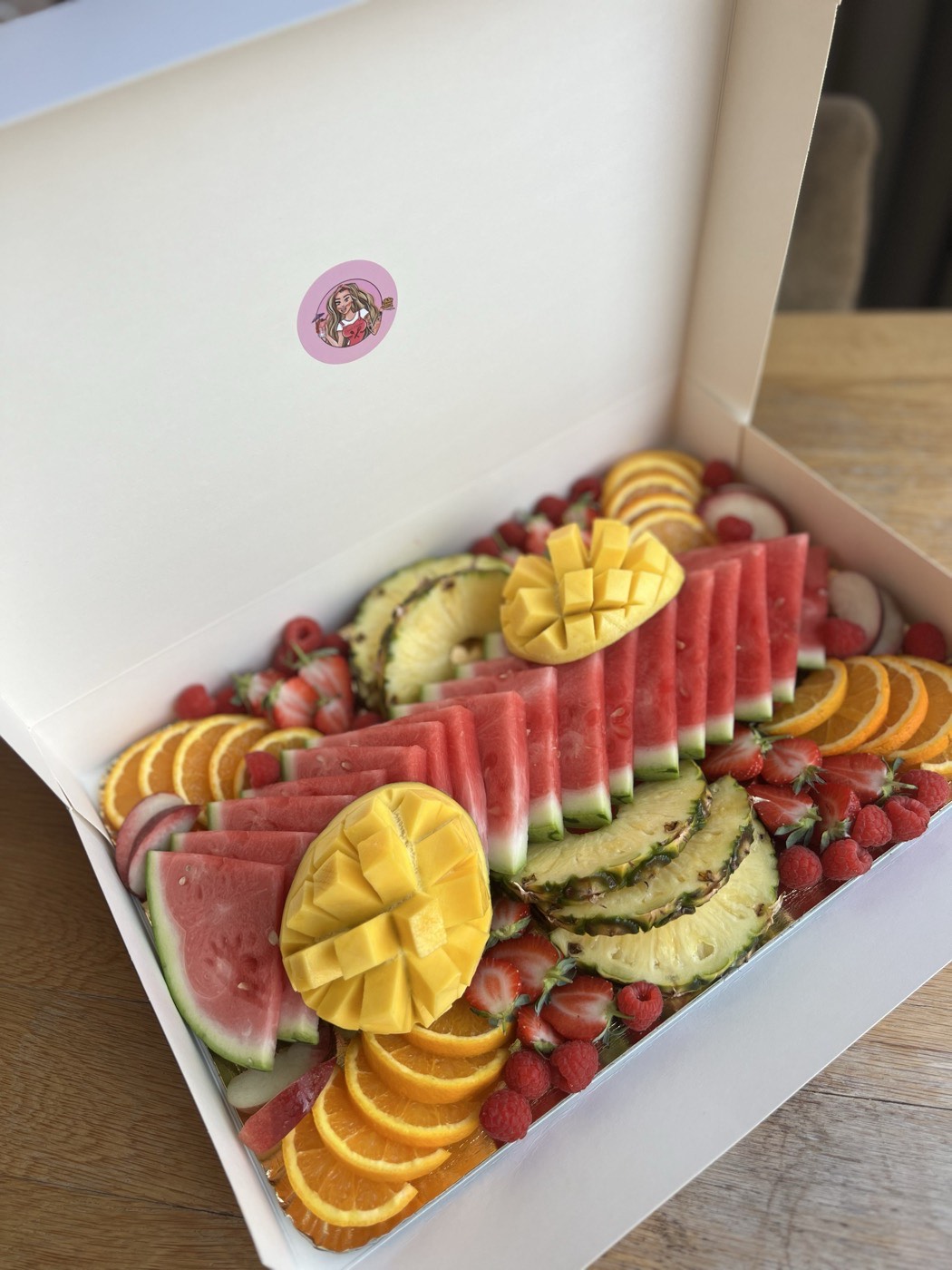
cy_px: 635
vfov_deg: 67.3
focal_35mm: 26
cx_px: 476
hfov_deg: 53.1
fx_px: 953
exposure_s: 1/175
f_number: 1.5
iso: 40
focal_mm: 5.7
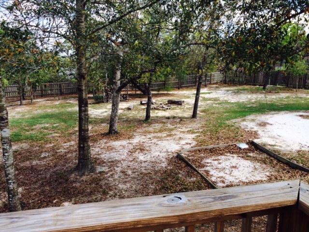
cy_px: 116
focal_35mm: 30
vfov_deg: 46.8
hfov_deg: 60.0
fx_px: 268
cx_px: 154
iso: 32
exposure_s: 1/977
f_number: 2.2
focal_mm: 4.12
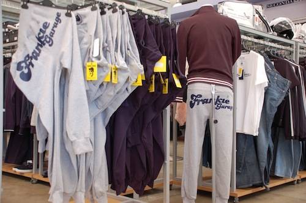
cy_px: 102
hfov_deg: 42.4
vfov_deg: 28.9
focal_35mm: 46
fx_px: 395
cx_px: 153
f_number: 4.2
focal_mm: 31
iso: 400
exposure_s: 1/50
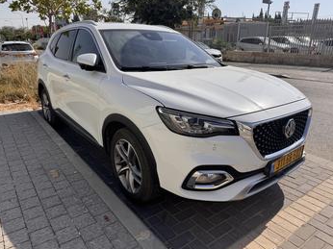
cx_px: 170
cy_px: 125
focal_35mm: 25
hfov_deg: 69.4
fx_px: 240
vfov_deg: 54.8
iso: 80
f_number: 1.78
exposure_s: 1/6410
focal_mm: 6.76
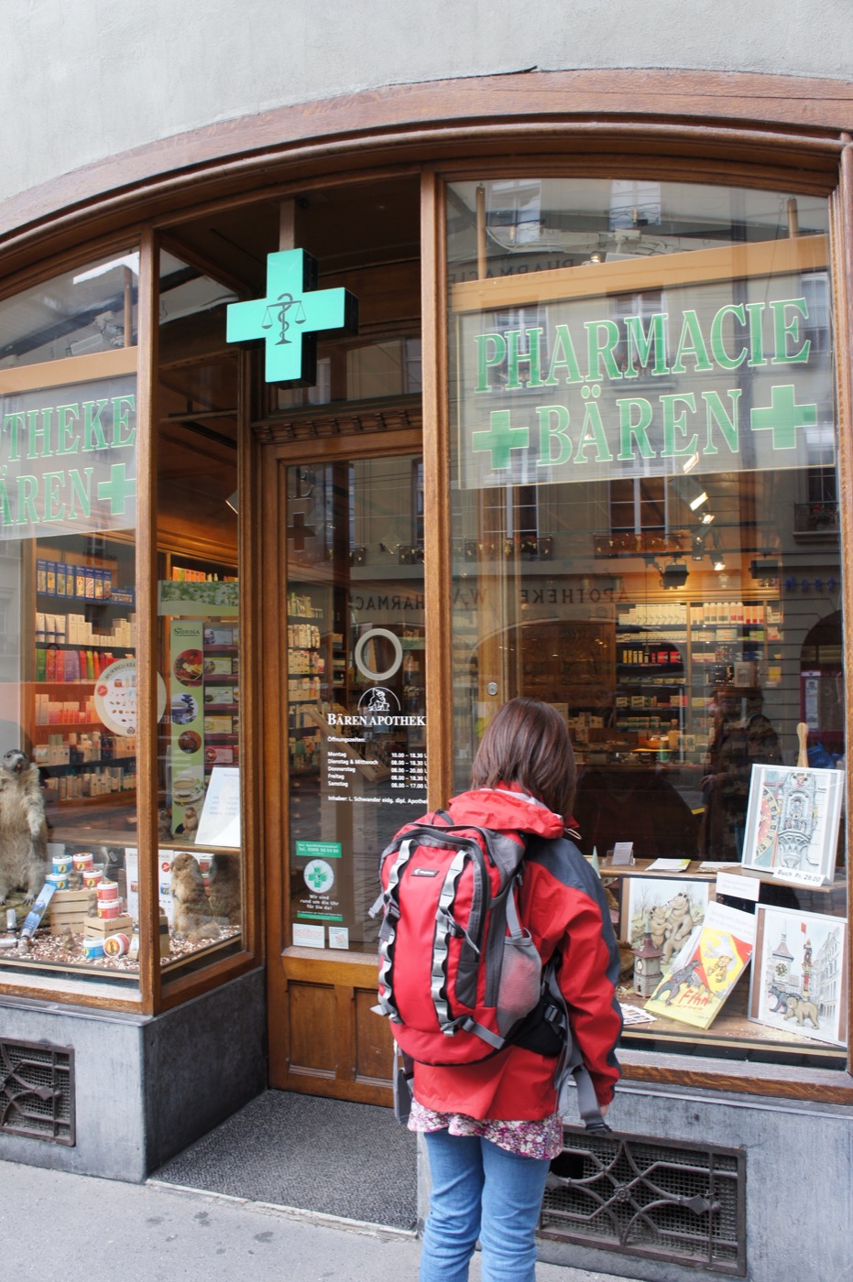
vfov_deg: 62.0
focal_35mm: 30
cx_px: 426
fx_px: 1068
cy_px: 641
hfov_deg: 43.5
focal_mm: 20
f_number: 5.6
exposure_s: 1/80
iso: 250
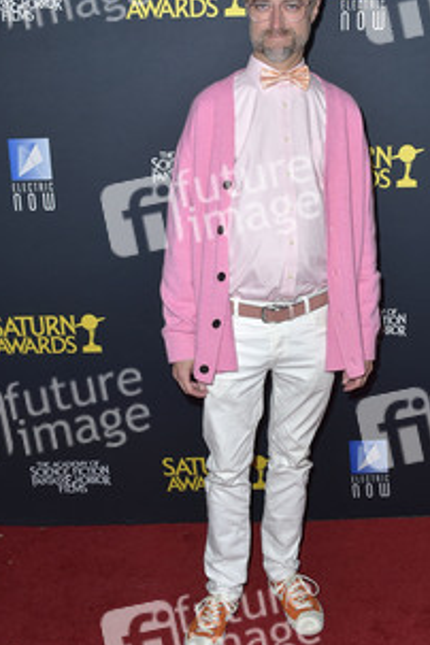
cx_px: 274
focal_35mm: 37
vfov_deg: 51.9
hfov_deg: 35.7
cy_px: 313
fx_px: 663
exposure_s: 1/250
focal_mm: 28
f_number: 6.3
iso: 250
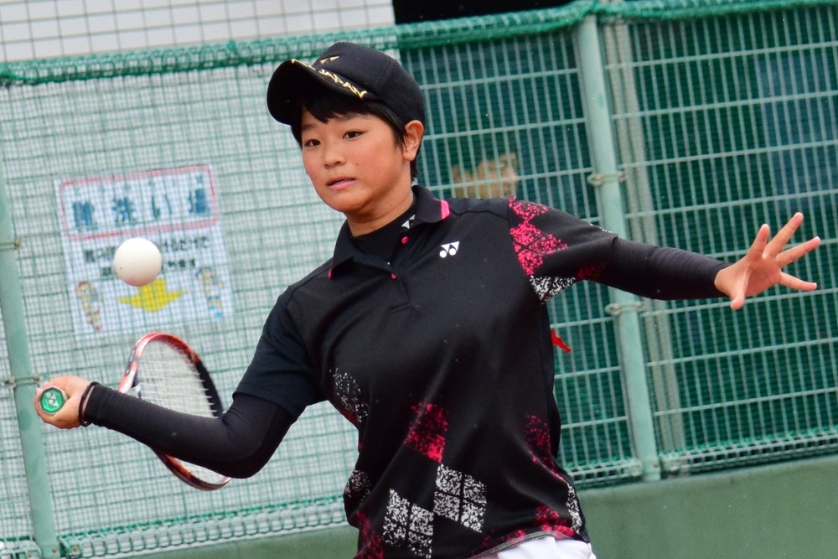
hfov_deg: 14.9
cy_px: 280
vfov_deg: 9.9
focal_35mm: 138
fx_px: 3213
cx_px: 419
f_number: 4.5
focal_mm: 92
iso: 1000
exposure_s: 1/2000
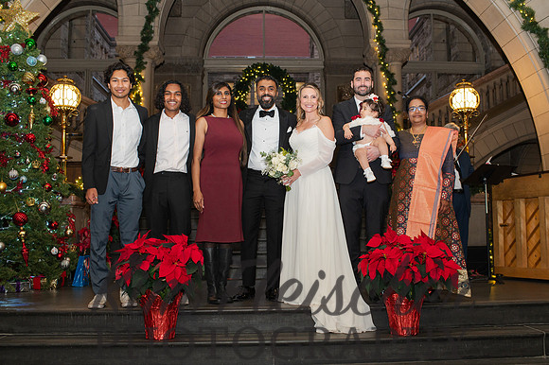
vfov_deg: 35.6
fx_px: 570
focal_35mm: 37
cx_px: 293
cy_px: 182
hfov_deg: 51.4
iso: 1000
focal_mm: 35
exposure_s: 1/200
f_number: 4
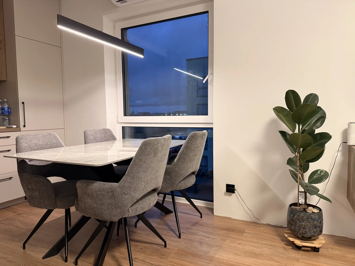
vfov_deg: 56.8
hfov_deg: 71.6
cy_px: 133
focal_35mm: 24
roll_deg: +0.3
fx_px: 246
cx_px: 178
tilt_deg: -3.5
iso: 250
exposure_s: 1/60
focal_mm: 6.76
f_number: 1.78
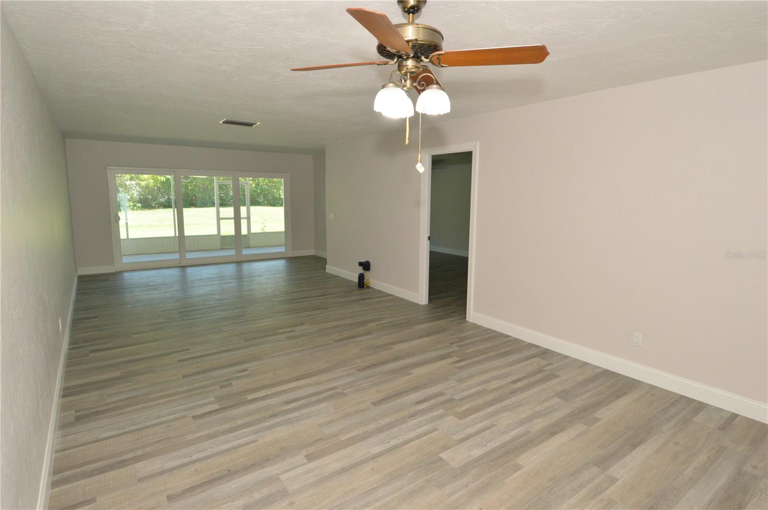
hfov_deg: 90.1
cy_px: 255
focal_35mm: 18
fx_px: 384
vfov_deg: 67.3
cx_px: 384
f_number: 10
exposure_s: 1/60
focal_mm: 12
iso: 800
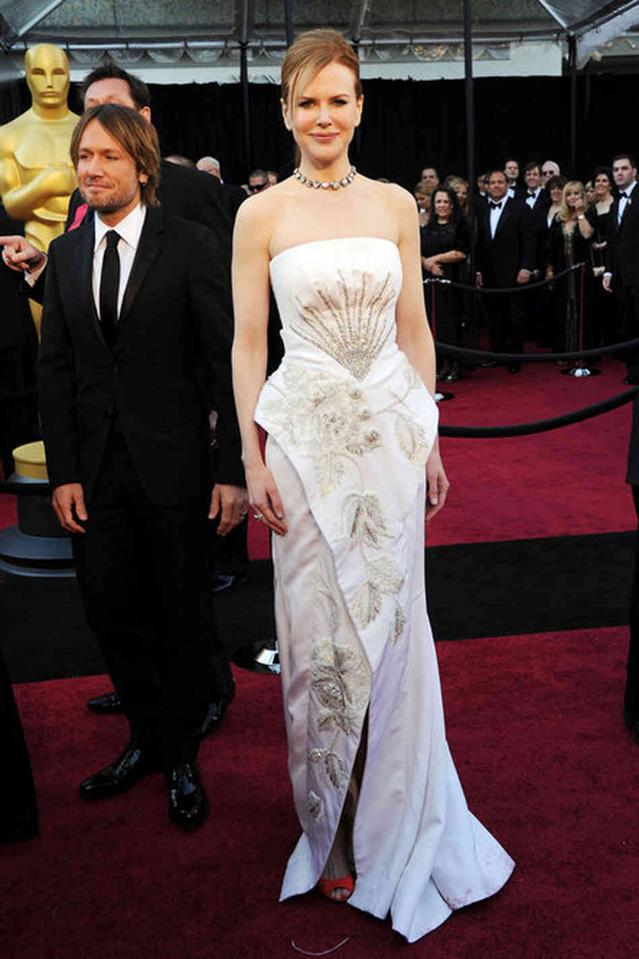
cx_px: 320
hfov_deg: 33.4
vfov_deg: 48.5
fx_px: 1065
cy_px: 480
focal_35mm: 40
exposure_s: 1/250
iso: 500
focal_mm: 40
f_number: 7.1
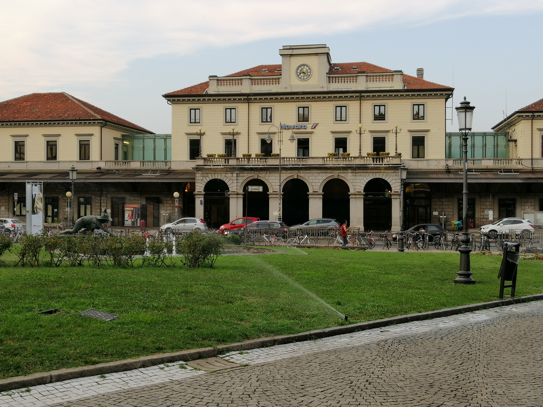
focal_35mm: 43
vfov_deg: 33.6
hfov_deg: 43.9
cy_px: 204
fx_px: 675
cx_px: 272
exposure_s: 1/128
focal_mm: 3.95
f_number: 1.8
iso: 50
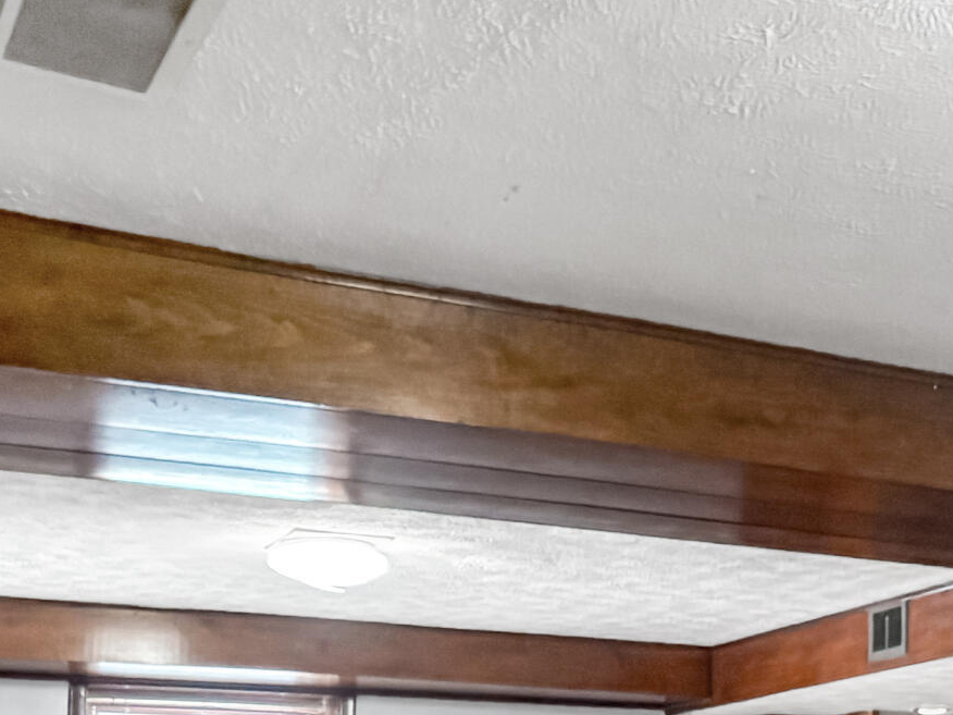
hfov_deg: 21.2
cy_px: 1087
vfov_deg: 15.3
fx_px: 2450
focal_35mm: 89
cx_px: 980
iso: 400
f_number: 1.6
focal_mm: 5.96
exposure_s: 1/60
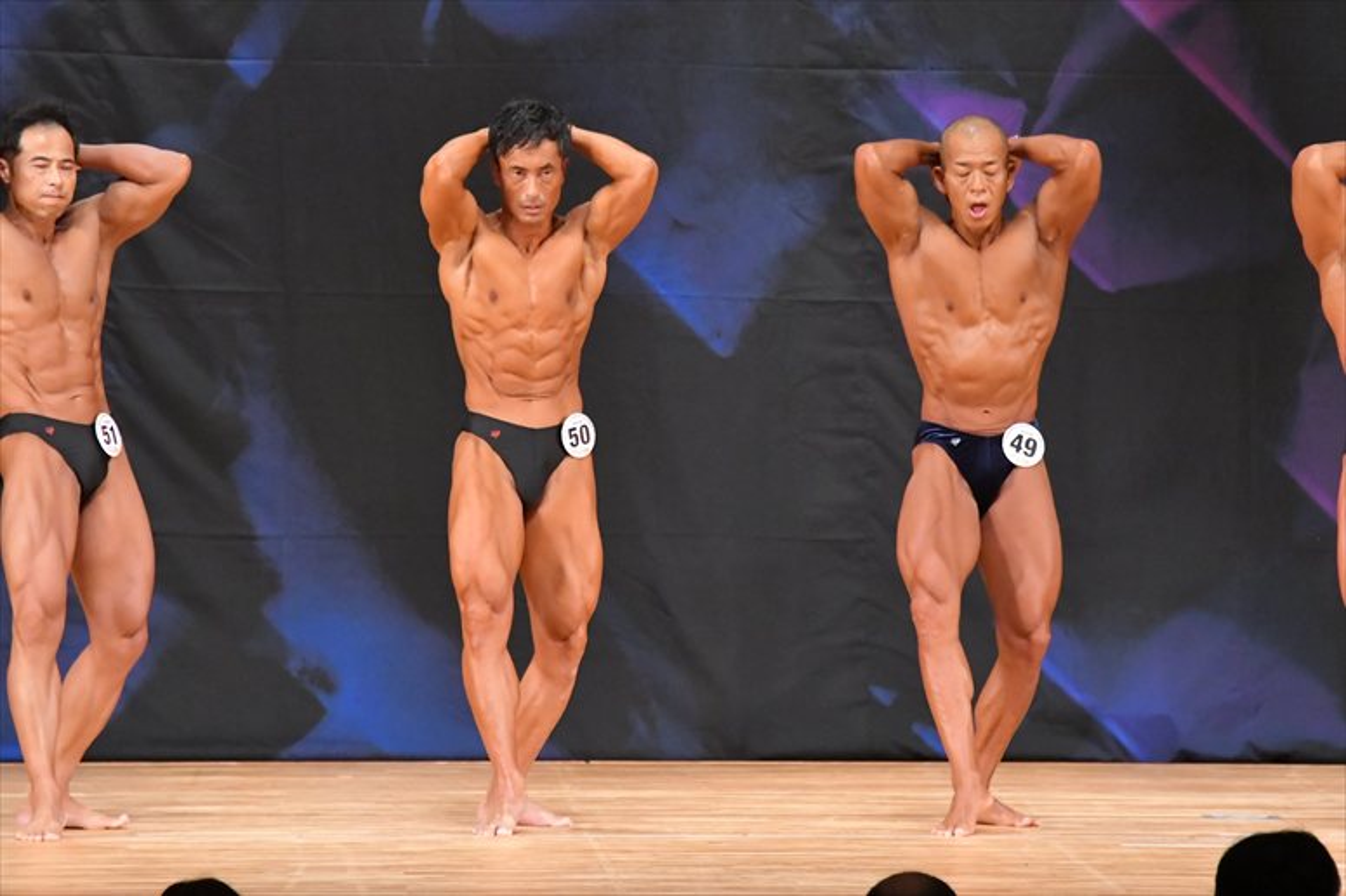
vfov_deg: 4.8
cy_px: 448
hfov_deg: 7.2
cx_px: 673
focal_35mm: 285
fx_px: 10651
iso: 8000
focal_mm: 190
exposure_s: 1/400
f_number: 5.6
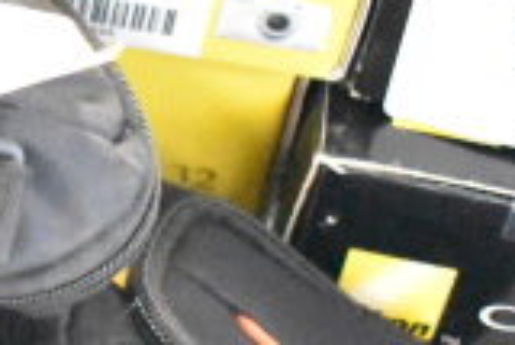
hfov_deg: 10.0
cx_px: -438
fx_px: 2778
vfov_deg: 7.0
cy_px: 434
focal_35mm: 194
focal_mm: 34
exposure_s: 1/30
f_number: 4.5
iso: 25600
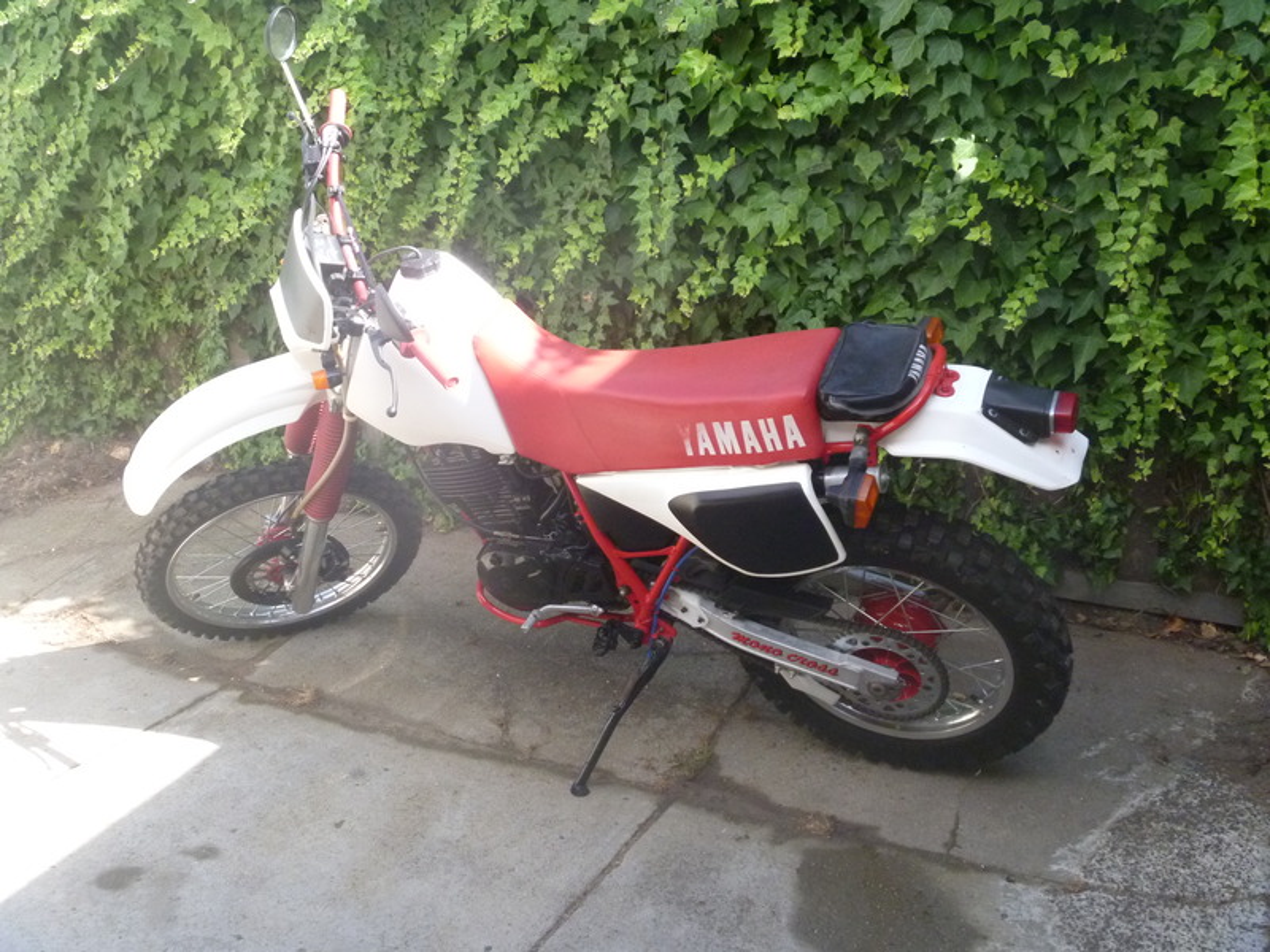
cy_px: 476
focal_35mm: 35
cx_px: 635
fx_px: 1284
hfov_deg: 52.6
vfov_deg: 40.7
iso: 400
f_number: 4.5
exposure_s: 1/250
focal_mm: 6.3
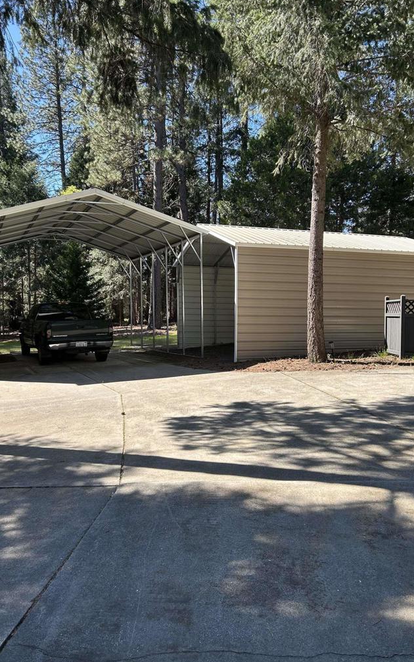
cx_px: 210
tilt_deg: -3.6
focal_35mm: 28
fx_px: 505
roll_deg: -2.0
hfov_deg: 44.5
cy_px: 329
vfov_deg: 66.5
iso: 50
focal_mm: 5.7
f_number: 1.5
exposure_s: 1/880
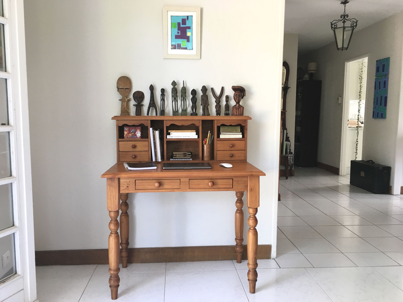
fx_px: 338
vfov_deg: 48.2
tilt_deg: -8.5
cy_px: 151
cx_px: 202
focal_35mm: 29
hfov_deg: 61.7
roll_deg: +0.1
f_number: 2.2
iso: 50
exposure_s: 1/33
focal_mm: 4.15
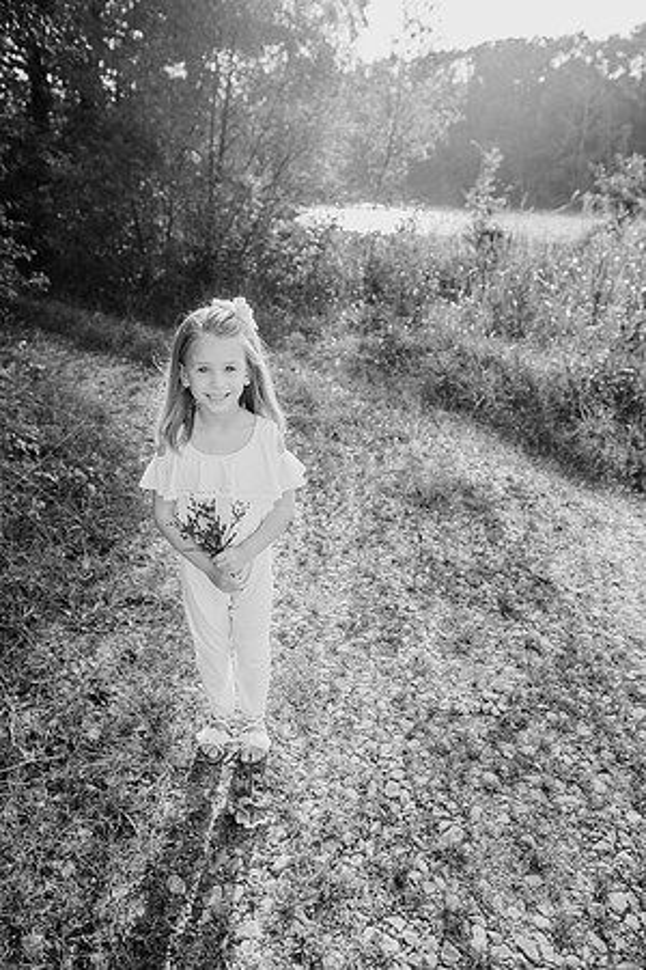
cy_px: 485
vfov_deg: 73.7
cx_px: 323
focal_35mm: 24
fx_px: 646
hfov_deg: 53.1
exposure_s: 1/640
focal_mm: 24
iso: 200
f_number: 3.5
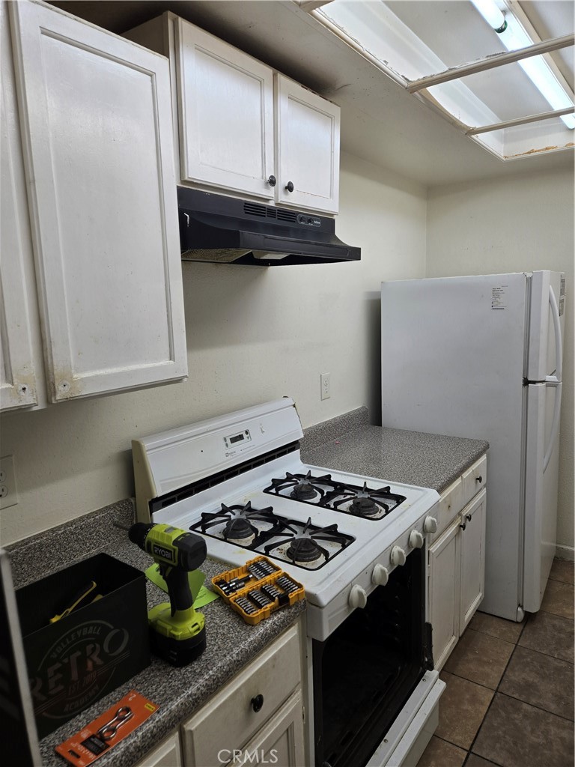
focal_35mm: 23
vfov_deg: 73.9
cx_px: 288
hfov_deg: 58.9
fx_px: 509
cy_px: 384
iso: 50
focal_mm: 5.4
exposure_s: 1/120
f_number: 1.8
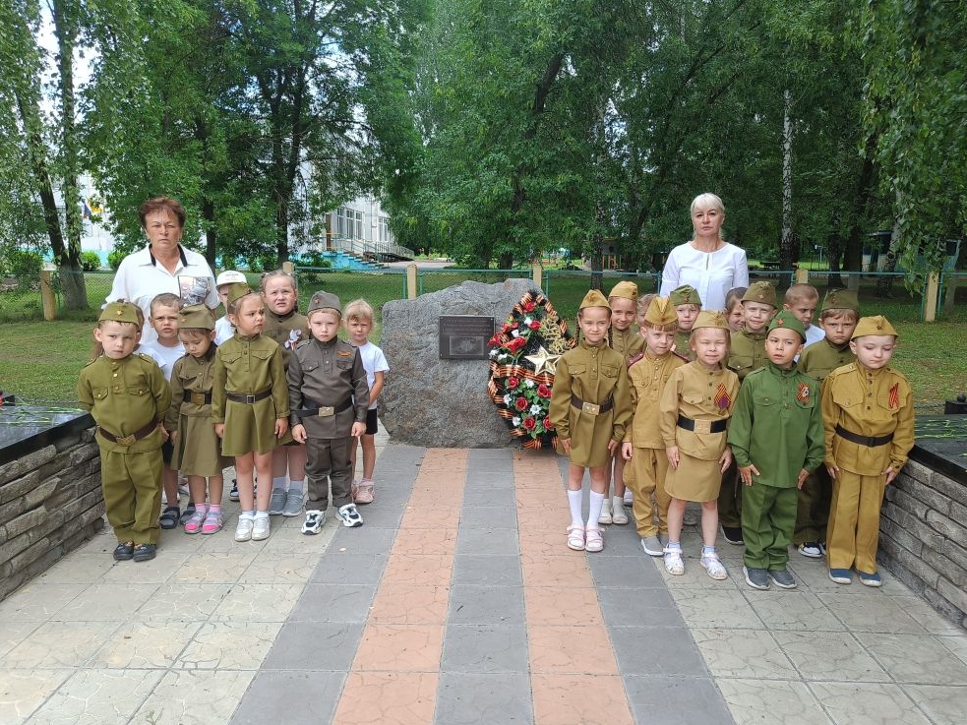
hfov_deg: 69.4
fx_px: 698
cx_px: 487
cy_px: 365
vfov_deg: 54.9
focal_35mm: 25
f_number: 1.8
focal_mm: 5.59
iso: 50
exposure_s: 1/237
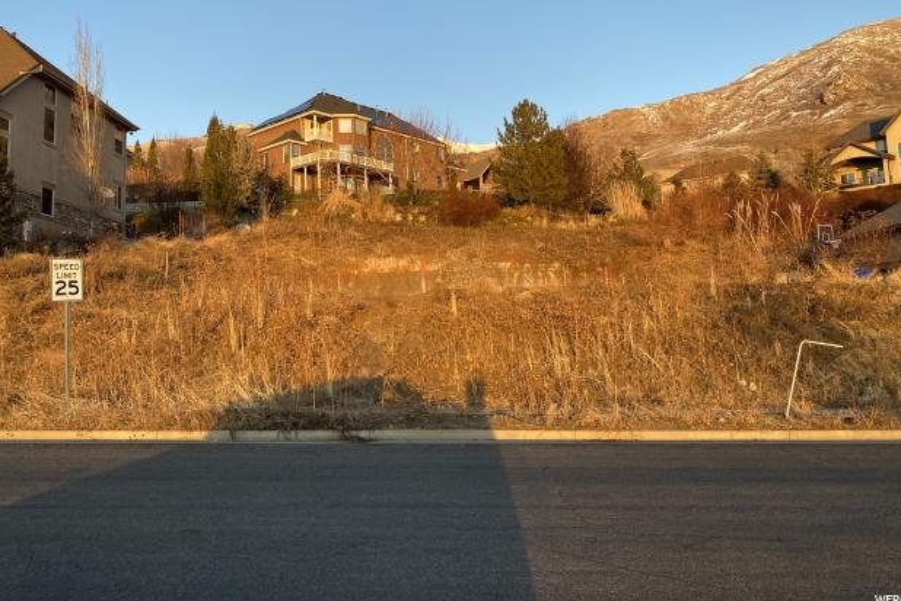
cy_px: 255
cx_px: 455
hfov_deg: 65.5
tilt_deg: +6.0
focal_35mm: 28
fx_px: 701
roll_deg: +1.7
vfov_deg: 46.3
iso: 32
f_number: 1.8
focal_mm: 4.25
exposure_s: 1/383
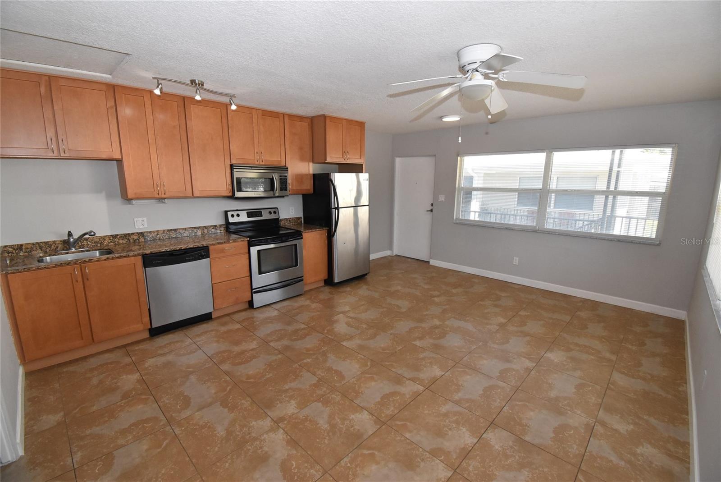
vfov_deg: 77.4
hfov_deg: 100.4
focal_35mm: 15
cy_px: 241
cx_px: 360
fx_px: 301
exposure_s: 1/200
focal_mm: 10
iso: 1600
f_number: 8
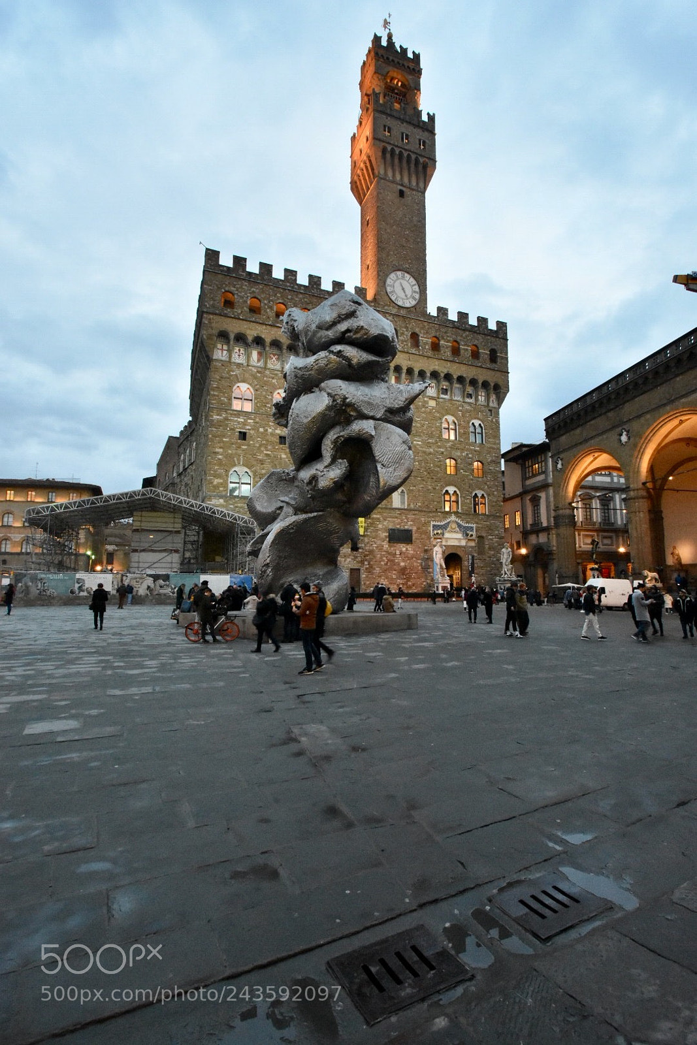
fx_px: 479
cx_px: 348
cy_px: 522
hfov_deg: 72.1
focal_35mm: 16
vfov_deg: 95.0
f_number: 11
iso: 4000
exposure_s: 1/25
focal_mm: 11
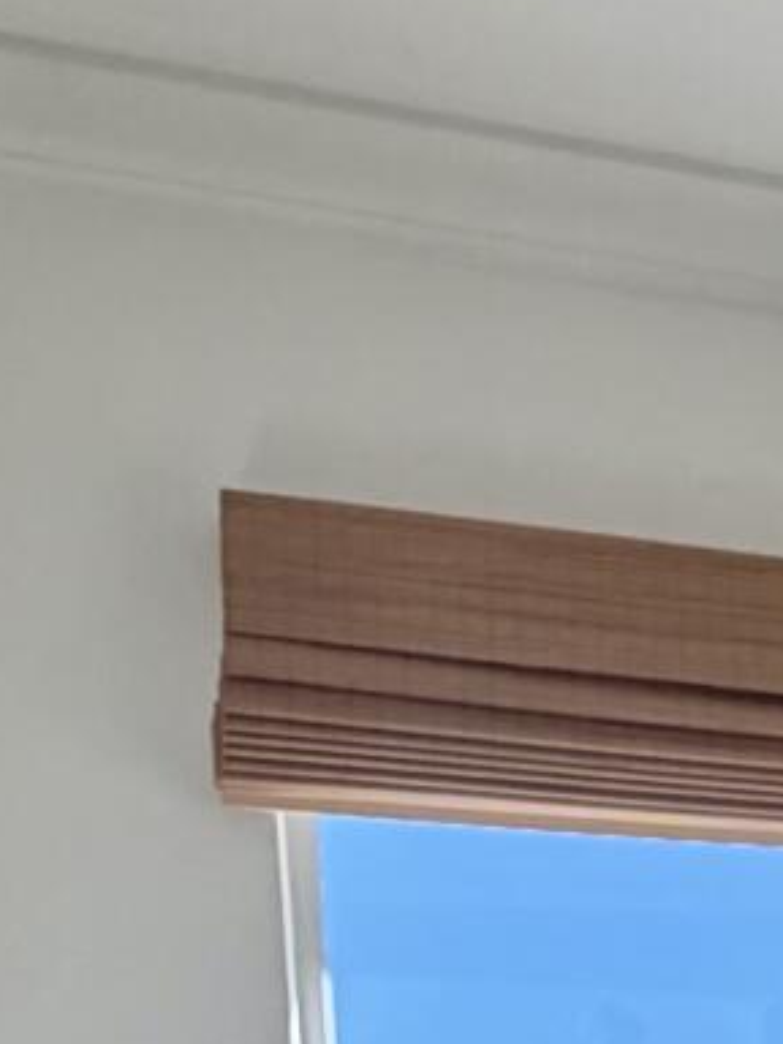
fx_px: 2202
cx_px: 1283
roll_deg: +2.0
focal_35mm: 73
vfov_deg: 20.2
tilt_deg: -3.9
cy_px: 1816
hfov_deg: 17.4
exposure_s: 1/80
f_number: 2.2
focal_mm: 2.22
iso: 320
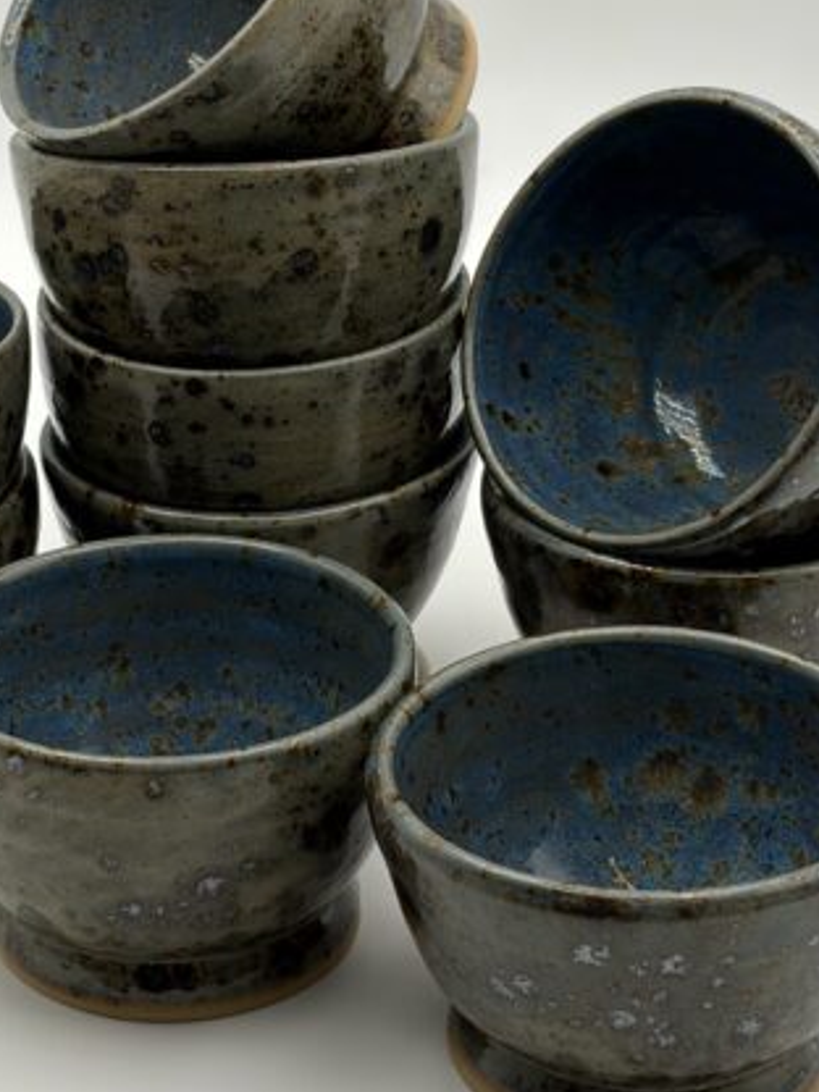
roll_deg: +1.8
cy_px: 357
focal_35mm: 100
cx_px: 265
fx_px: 3155
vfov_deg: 19.6
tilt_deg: -23.6
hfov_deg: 14.8
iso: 32
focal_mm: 5.96
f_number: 1.6
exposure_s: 1/959
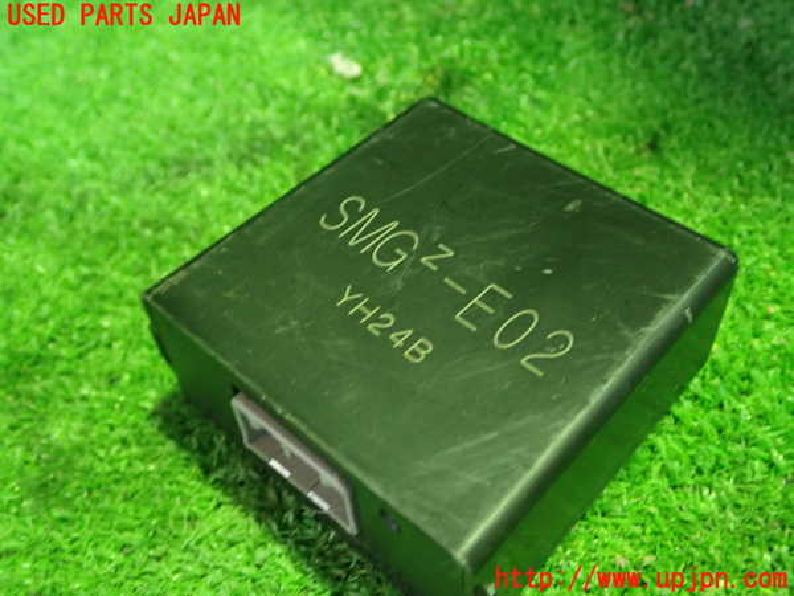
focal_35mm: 38
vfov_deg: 37.7
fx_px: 872
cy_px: 298
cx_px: 397
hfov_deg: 49.0
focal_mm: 6.83
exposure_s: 1/13
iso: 800
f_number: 2.7
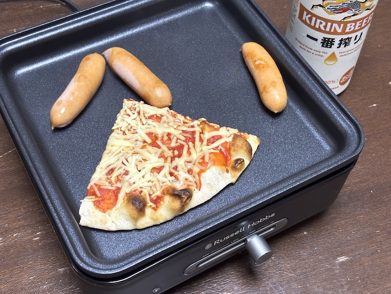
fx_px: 587
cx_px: 196
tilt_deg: -54.6
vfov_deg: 28.0
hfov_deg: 36.8
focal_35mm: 52
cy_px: 147
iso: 250
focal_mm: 5.96
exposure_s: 1/33
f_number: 1.6
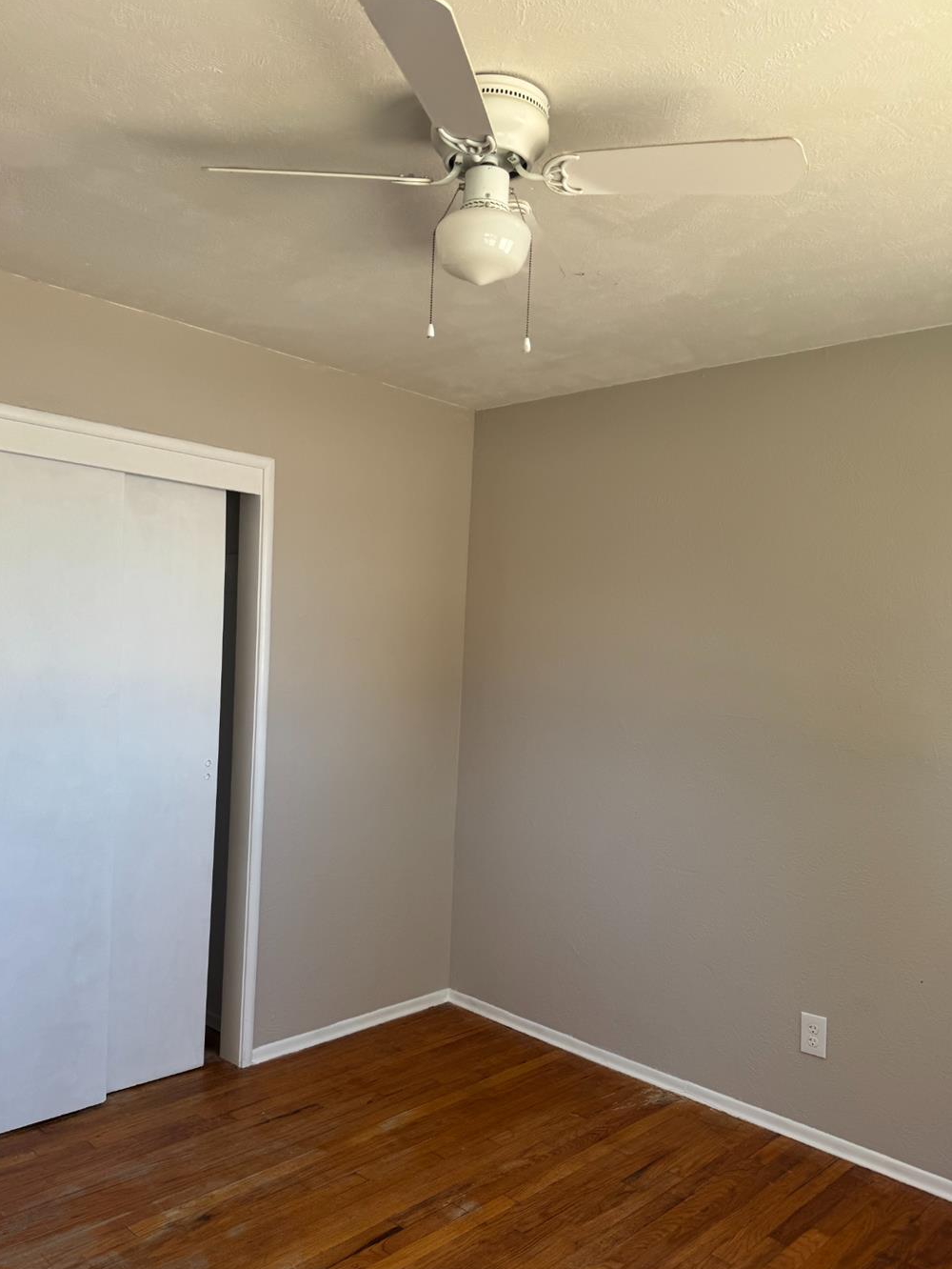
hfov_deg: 51.3
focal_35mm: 27
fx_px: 989
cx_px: 423
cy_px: 680
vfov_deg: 65.2
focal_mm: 6.76
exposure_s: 1/121
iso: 64
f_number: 1.78
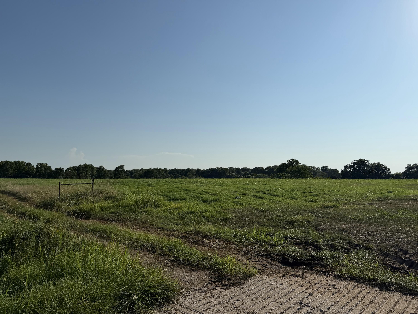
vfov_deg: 56.8
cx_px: 209
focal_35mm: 24
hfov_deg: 71.6
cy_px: 157
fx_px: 290
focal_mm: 6.76
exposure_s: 1/14286
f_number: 1.78
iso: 80
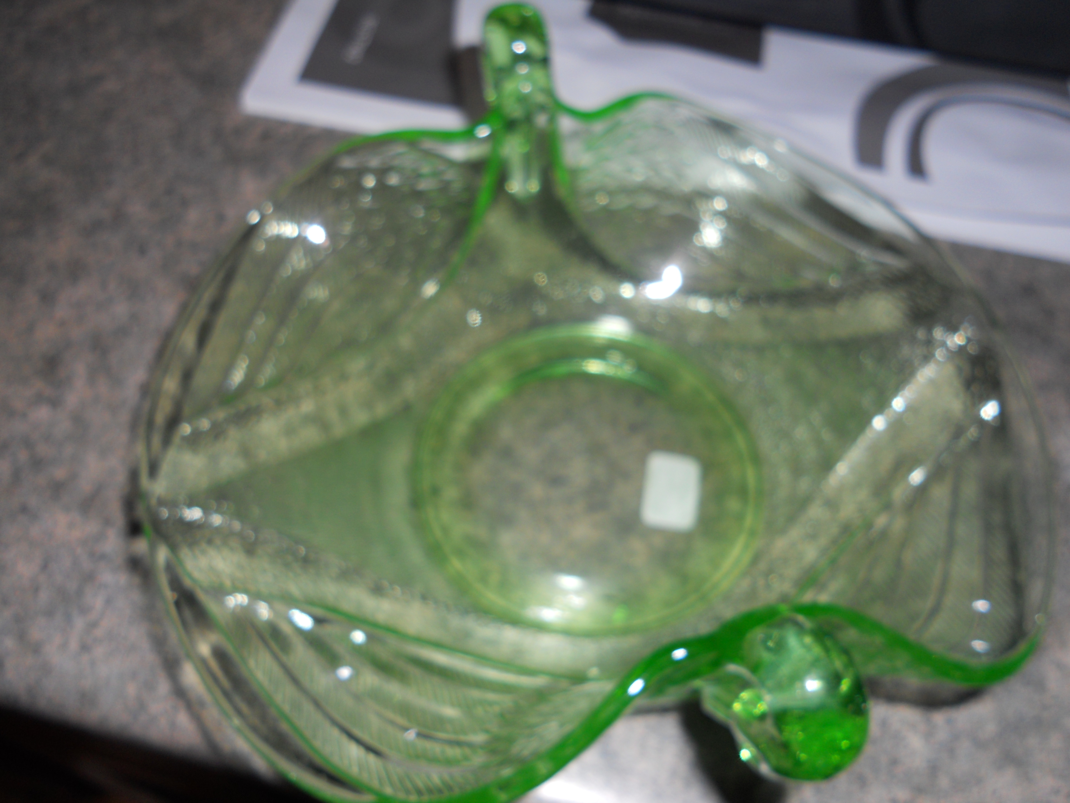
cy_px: 402
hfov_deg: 56.8
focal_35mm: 32
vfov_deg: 44.2
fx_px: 989
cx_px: 535
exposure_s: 1/25
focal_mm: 5.8
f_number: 8.8
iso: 80
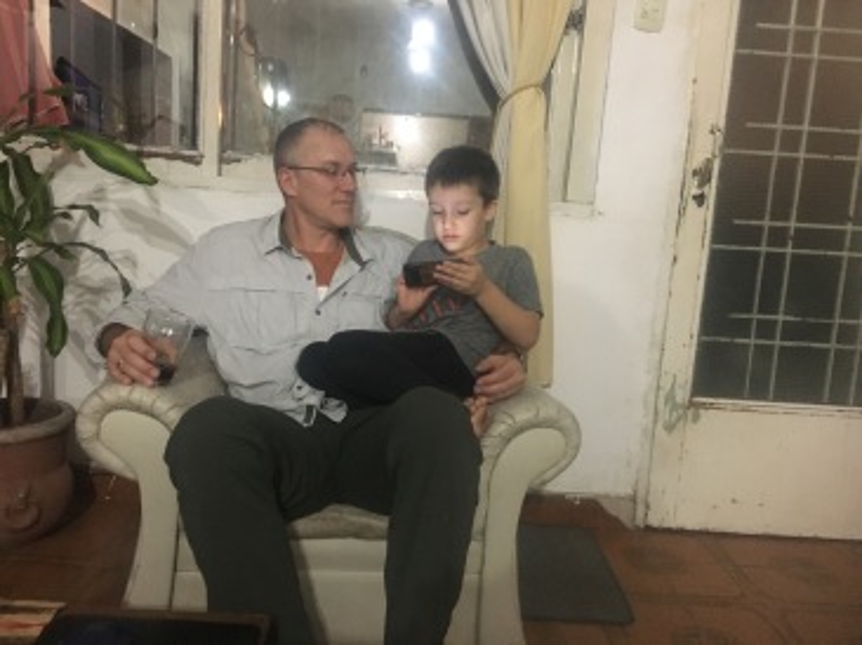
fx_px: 722
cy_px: 322
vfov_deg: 48.2
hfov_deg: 61.7
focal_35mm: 29
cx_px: 431
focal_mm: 4.15
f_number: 2.2
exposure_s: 1/17
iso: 500
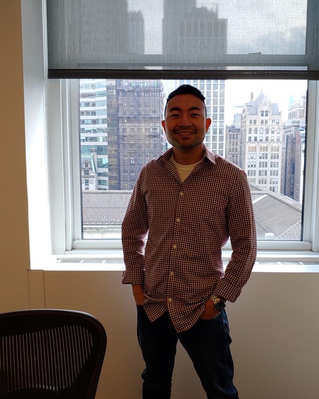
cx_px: 176
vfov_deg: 54.2
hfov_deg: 44.5
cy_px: 201
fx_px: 390
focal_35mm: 33
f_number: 1.5
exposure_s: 1/60
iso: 50
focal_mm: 4.23
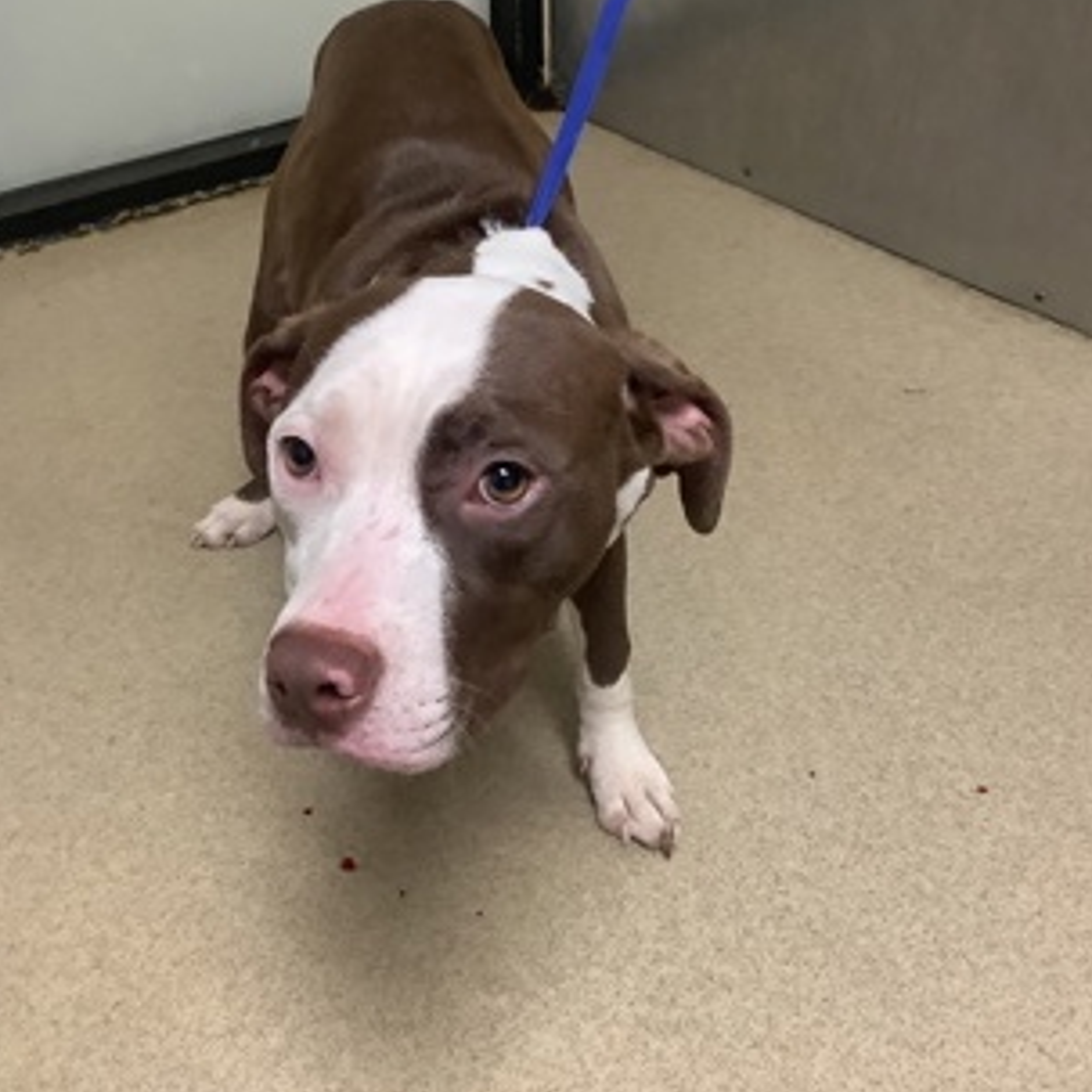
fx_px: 1356
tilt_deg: -39.8
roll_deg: -1.5
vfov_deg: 43.8
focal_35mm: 38
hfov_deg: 43.9
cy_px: 605
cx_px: 542
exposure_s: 1/60
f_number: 2.4
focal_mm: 3.3
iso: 320
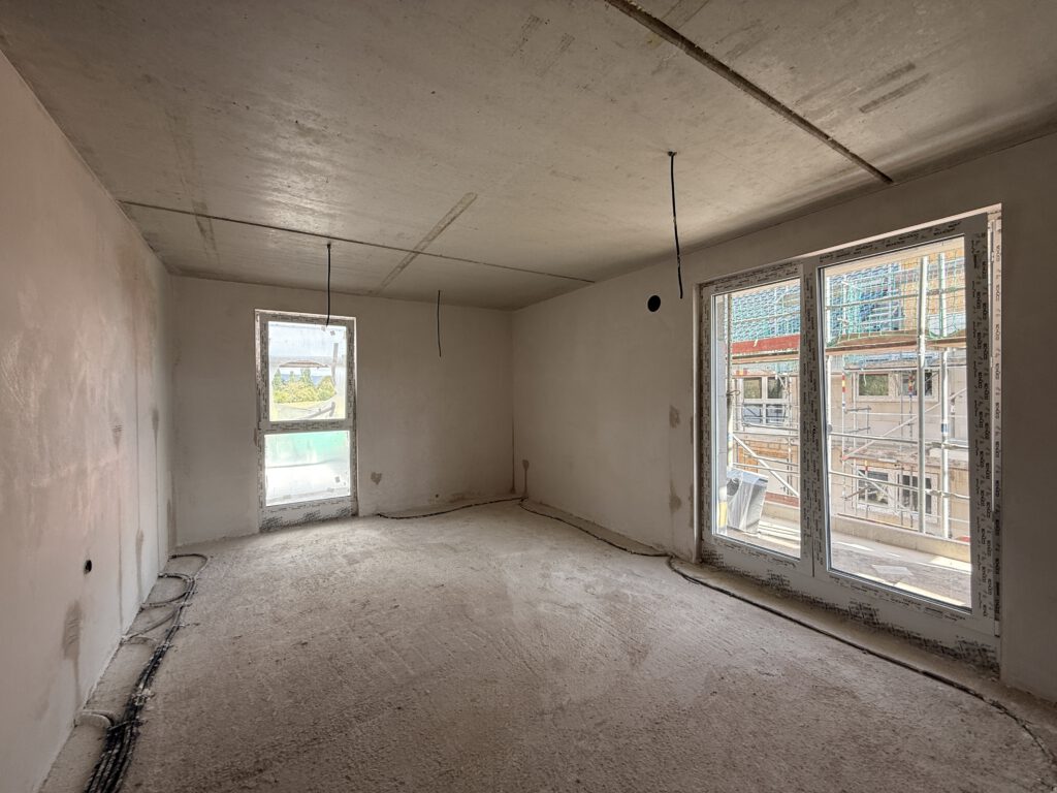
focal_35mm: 14
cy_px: 396
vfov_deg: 85.7
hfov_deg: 102.1
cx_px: 528
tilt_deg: +0.3
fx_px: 427
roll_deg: +0.1
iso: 80
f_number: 2.2
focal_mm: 2.22
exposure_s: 1/99
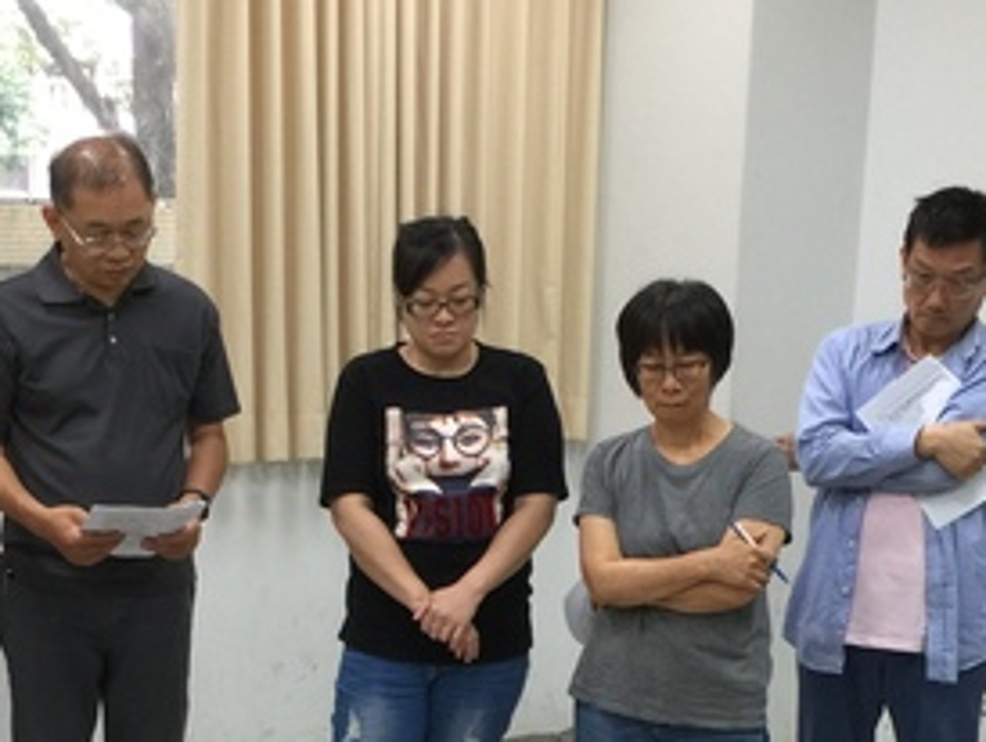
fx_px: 2110
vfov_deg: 19.3
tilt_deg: -14.5
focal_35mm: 74
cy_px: 769
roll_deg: -2.4
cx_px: 446
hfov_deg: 26.3
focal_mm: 4.15
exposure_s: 1/15
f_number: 2.2
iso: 32
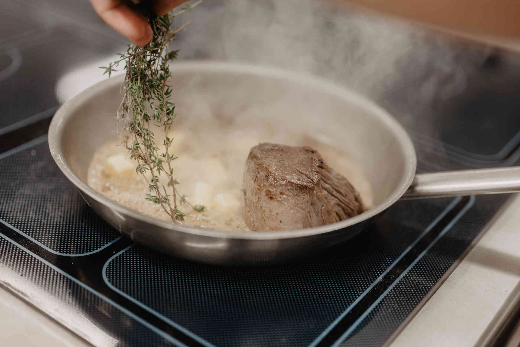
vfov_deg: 27.0
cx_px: 260
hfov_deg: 39.6
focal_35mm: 50
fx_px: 722
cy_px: 174
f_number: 1.8
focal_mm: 50
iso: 200
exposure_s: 1/250
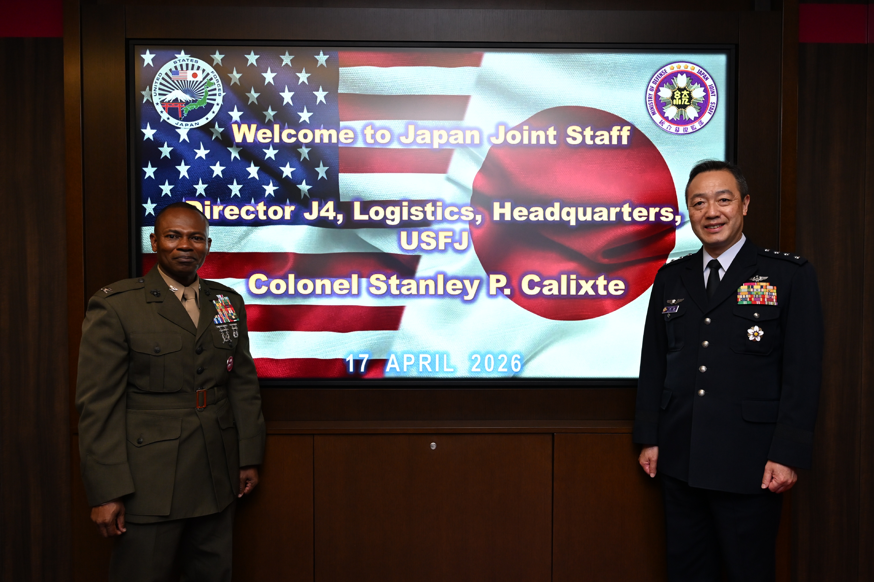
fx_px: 583
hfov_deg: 73.7
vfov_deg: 53.1
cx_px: 437
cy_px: 291
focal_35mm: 24
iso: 2000
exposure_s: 1/160
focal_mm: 24
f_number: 5.6
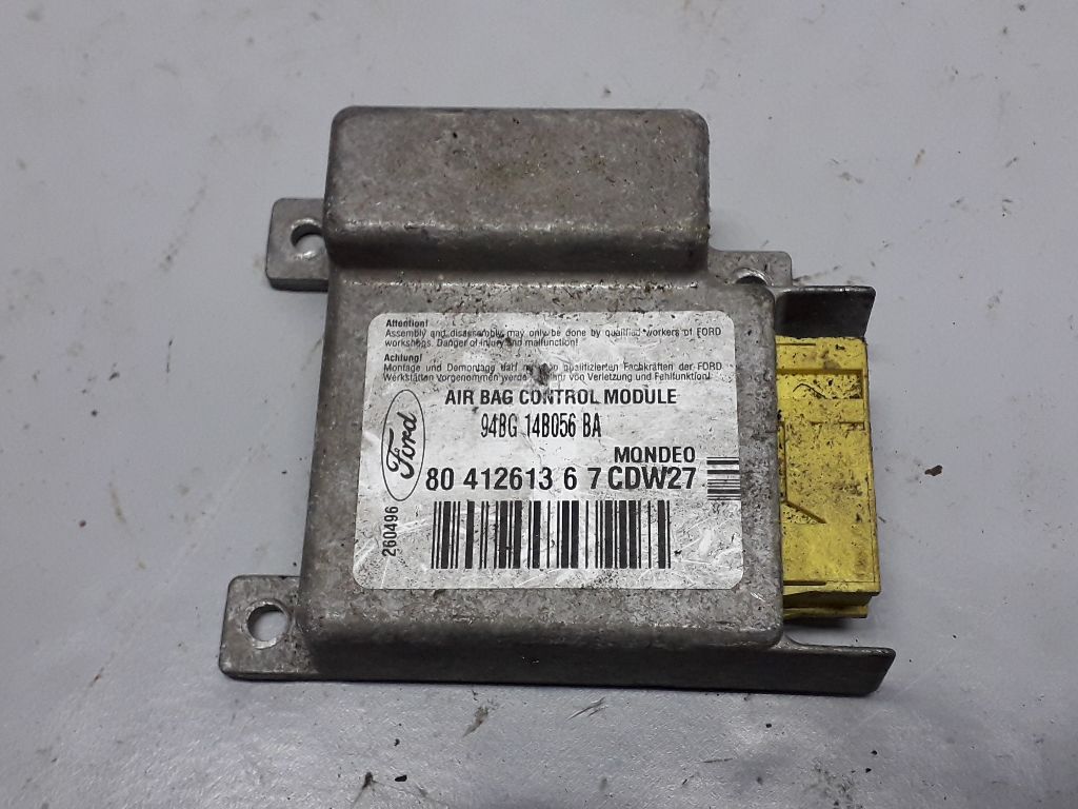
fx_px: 841
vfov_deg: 51.4
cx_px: 539
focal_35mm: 27
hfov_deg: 65.3
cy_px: 404
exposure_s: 1/50
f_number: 1.9
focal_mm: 3.6
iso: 125
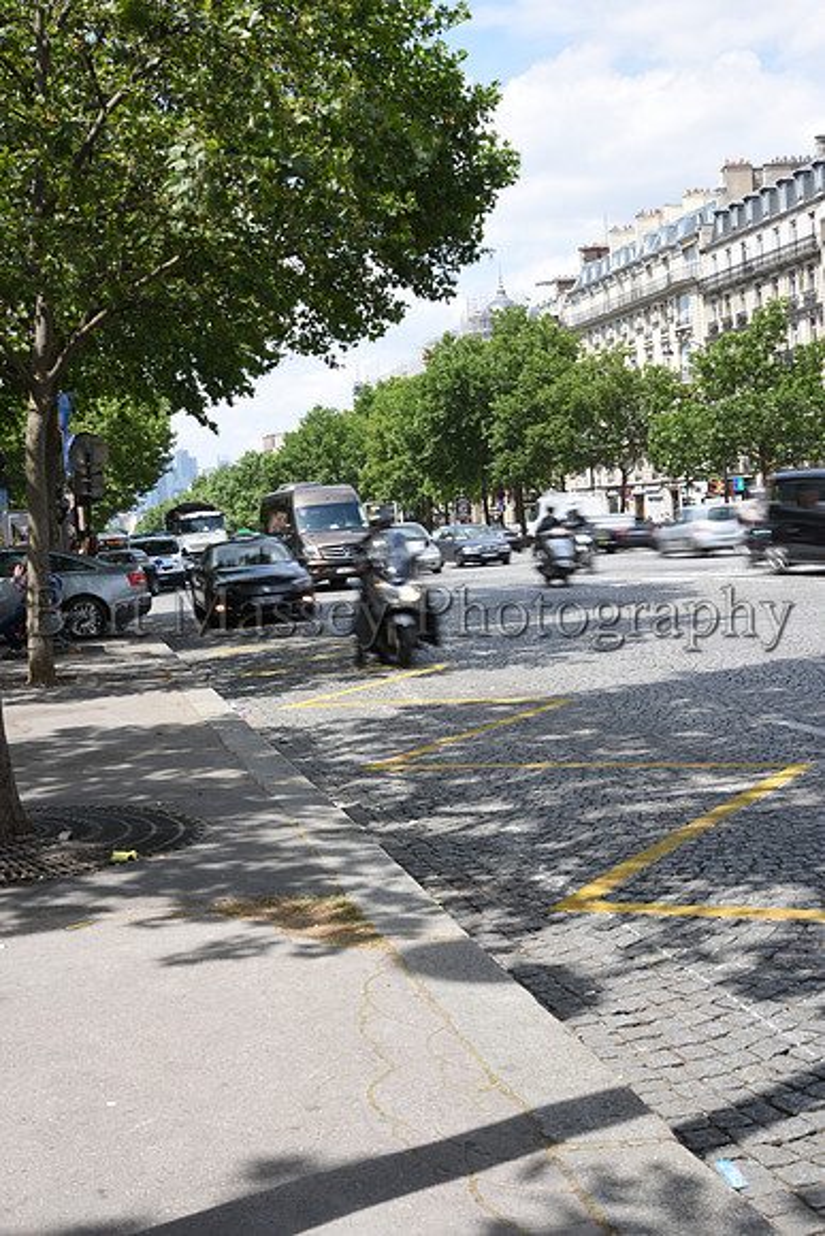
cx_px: 412
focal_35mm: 48
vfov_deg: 41.1
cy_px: 618
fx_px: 1649
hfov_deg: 28.1
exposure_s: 1/10
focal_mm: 48
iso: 110
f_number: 32
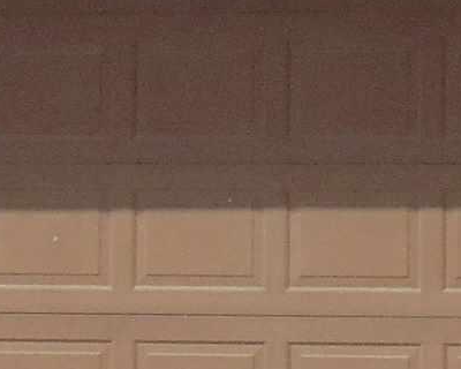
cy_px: -158
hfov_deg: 6.3
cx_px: 1204
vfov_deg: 5.3
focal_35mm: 292
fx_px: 3984
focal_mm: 6.9
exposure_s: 1/200
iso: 80
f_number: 8.5
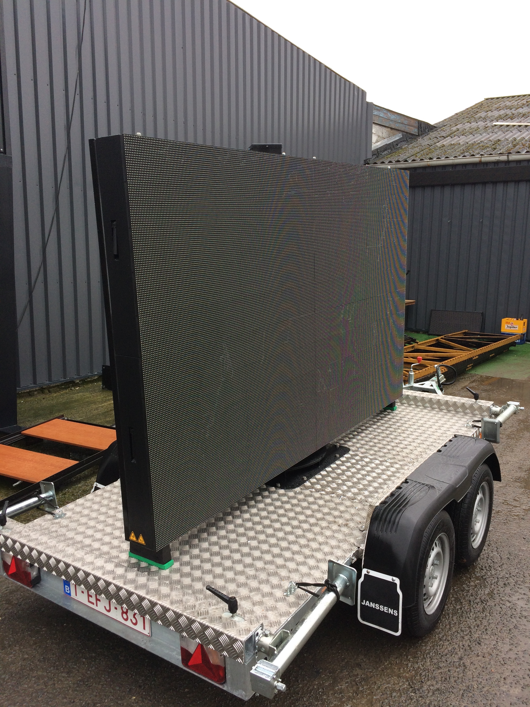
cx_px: 265
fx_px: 592
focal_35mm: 29
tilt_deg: -14.1
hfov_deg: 48.2
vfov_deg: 61.7
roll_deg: -0.9
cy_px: 354
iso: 50
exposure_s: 1/100
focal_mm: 4.15
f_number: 2.2
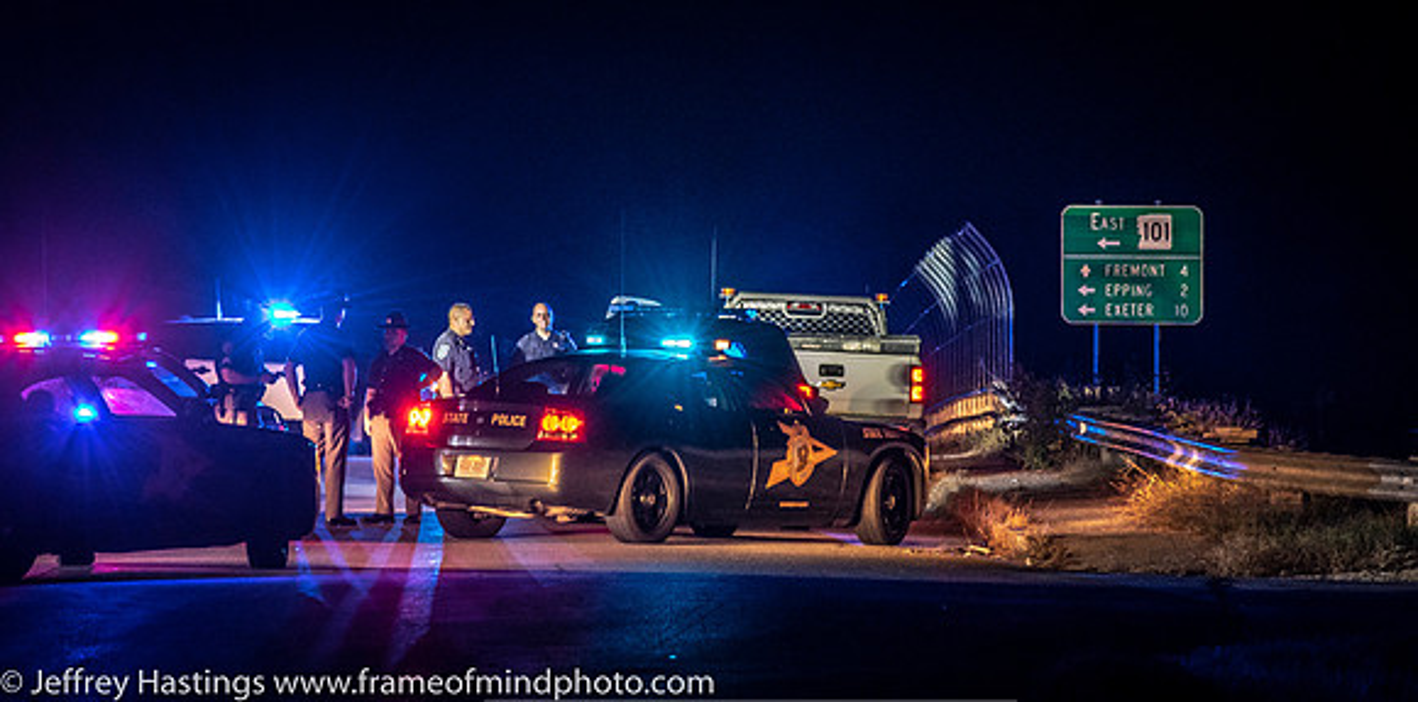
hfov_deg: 7.7
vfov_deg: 3.8
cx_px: 661
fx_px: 10540
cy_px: 299
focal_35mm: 288
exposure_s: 1/20
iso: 2000
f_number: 5.3
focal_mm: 165
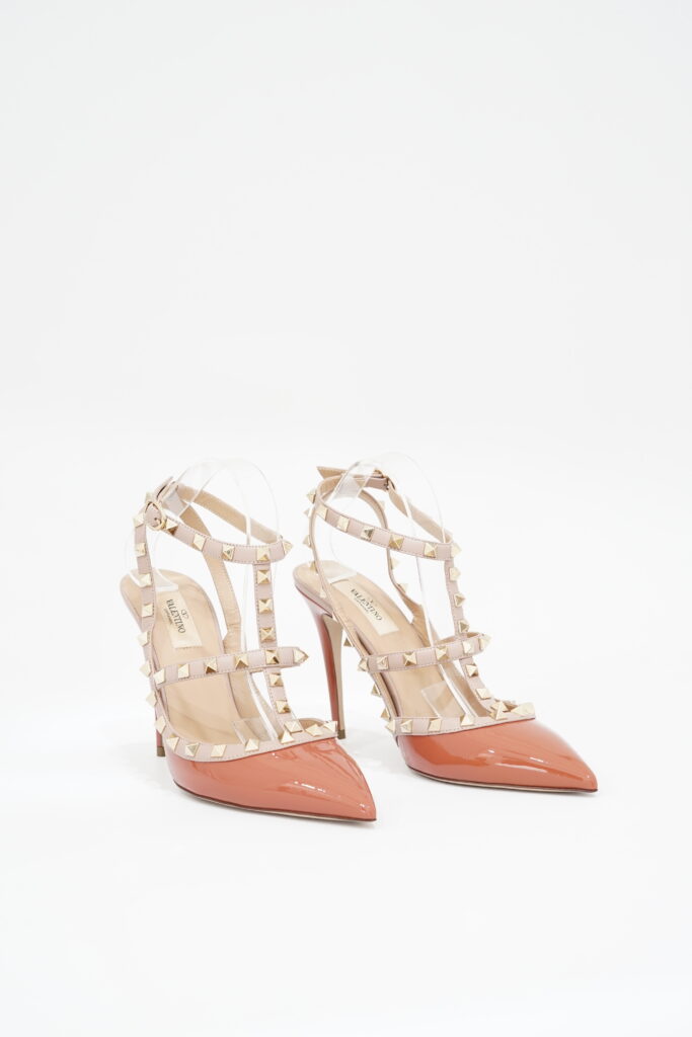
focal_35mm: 50
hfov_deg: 27.0
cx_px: 346
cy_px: 518
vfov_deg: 39.6
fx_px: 1441
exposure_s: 1/2.5
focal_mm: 50
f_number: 6.3
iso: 640
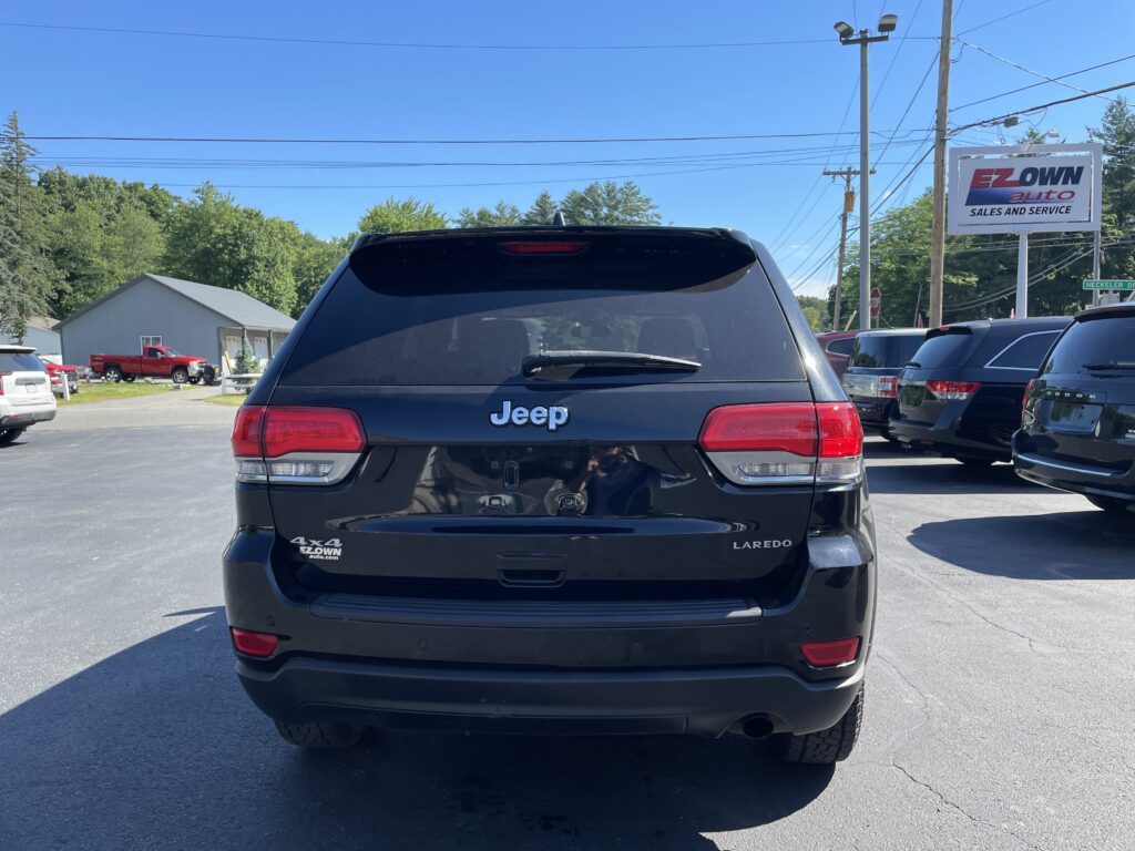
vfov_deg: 53.1
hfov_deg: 67.3
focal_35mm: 26
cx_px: 568
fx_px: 852
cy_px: 426
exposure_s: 1/1511
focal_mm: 4.2
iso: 32
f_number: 1.6
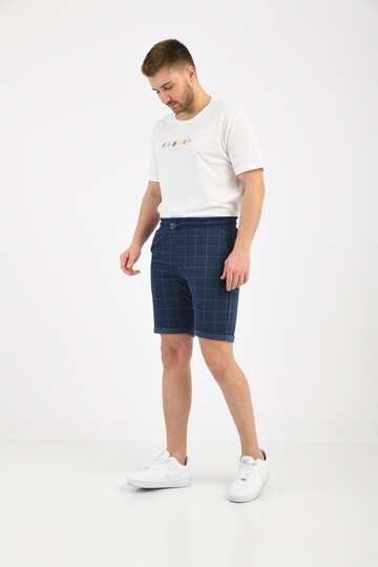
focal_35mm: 48
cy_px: 284
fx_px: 756
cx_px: 189
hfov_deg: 28.1
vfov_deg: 41.1
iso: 100
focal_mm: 48
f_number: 7.1
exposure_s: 1/160
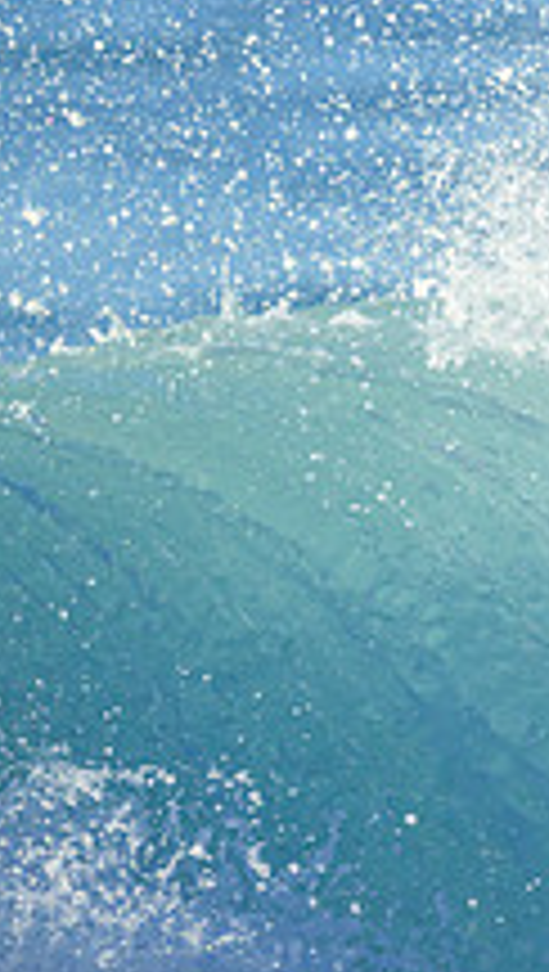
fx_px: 68393
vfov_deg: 0.8
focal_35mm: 2651
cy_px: 274
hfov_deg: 0.5
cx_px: 950
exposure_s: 1/2500
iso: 450
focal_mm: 800
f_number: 6.3
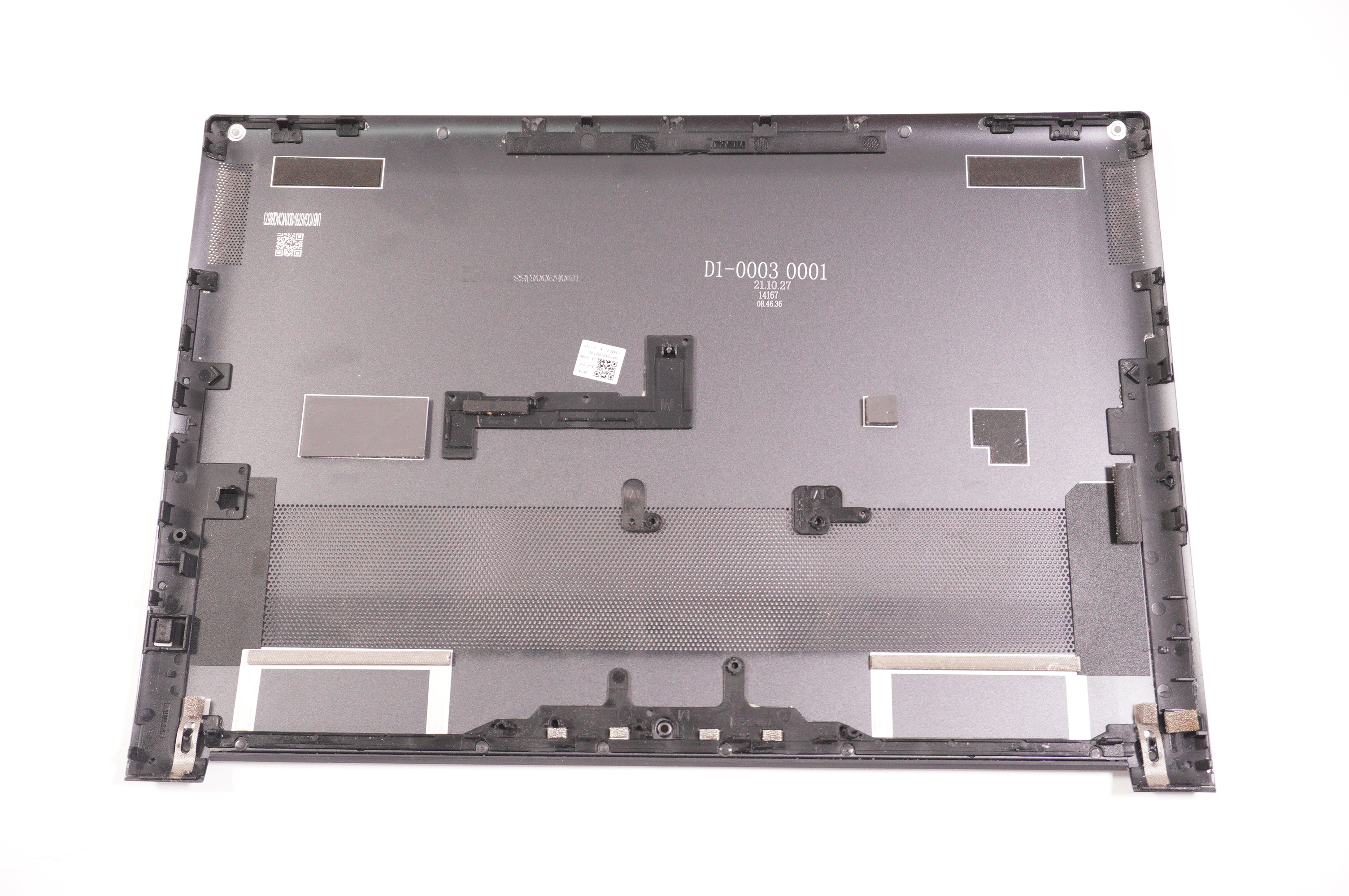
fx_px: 1348
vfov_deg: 36.8
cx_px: 674
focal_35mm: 36
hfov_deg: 53.2
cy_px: 448
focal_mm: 24
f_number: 5.6
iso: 1600
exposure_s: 1/200
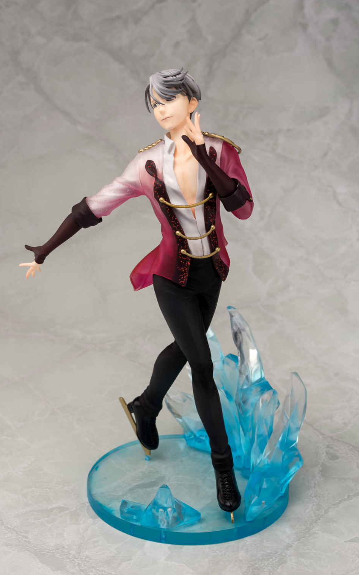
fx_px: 955
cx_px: 154
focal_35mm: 61
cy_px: 290
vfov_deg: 33.5
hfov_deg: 21.3
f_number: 2.8
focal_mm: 50
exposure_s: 1/100
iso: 64
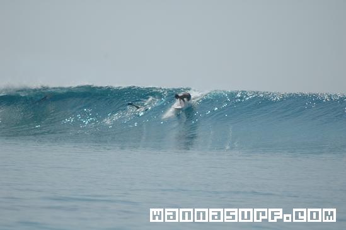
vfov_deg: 4.4
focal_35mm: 315
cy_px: 115
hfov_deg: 6.5
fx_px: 3025
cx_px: 173
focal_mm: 210
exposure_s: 1/2500
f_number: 6.3
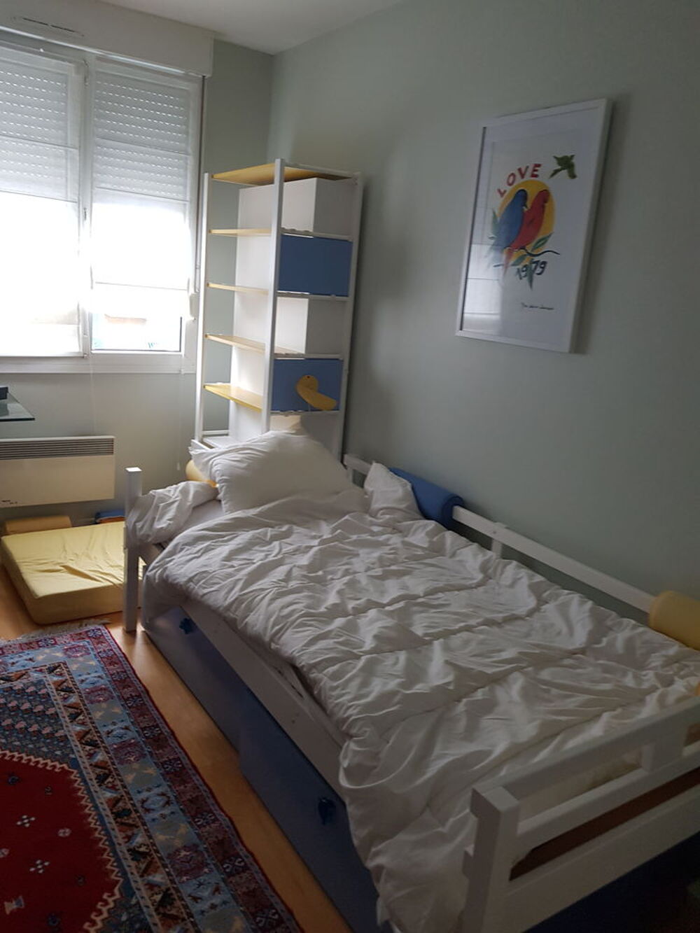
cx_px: 350
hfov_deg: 53.1
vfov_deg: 67.3
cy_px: 466
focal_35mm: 26
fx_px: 701
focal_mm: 4.2
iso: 125
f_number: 1.7
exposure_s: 1/50
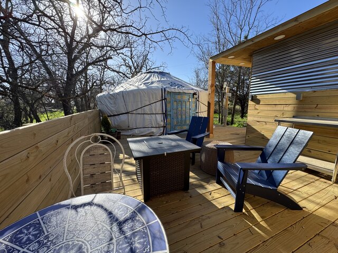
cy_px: 126
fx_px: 137
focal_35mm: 14
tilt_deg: -10.3
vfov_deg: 85.7
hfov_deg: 102.1
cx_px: 169
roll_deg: +0.2
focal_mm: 2.22
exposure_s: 1/548
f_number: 2.2
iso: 40
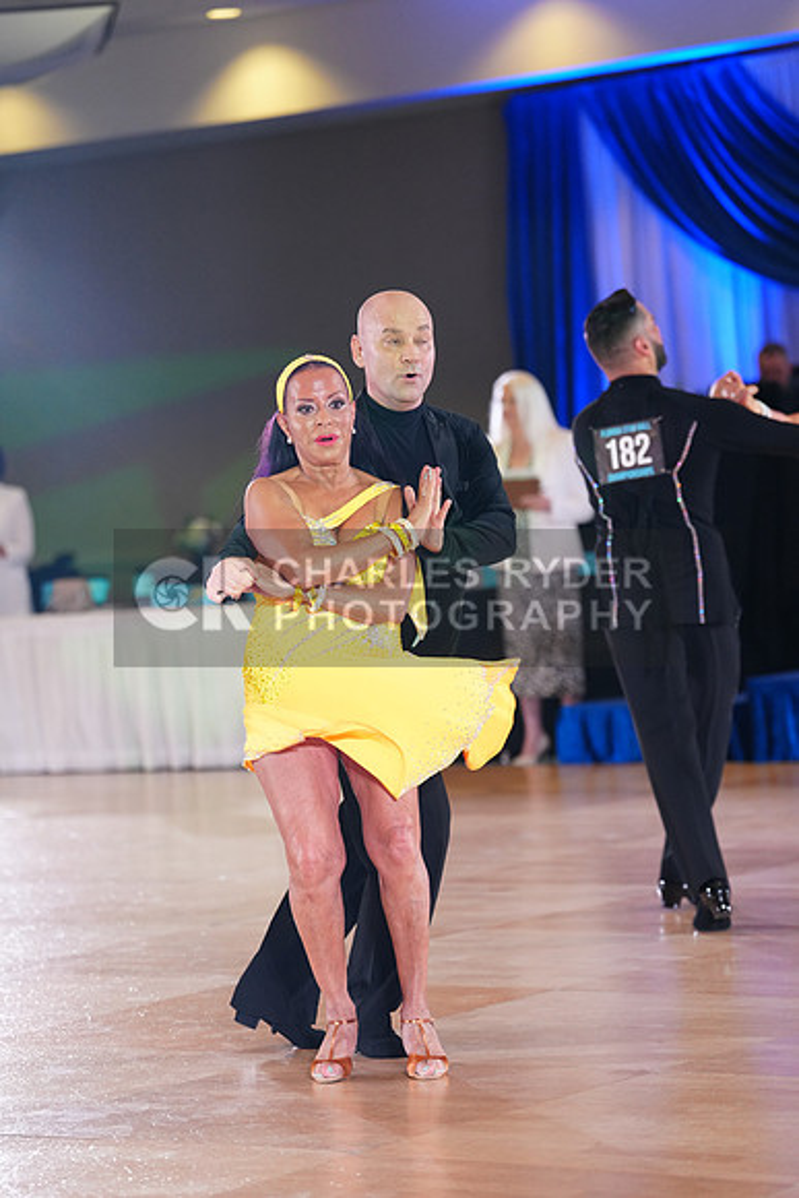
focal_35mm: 120
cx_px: 400
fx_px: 3992
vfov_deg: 17.1
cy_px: 599
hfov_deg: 11.4
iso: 2000
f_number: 2.8
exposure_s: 1/400
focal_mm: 120
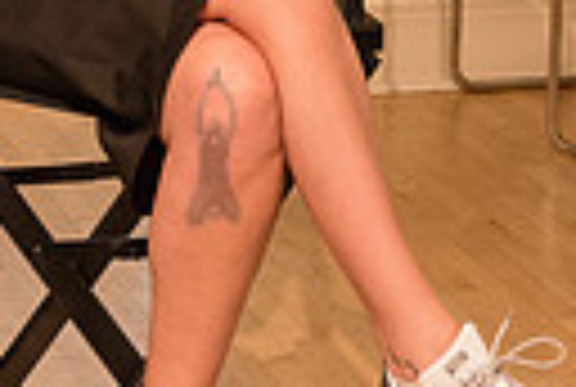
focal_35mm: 181
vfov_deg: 7.4
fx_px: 2903
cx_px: 212
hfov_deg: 11.3
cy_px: -290
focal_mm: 40
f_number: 4
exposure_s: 1/400
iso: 2500
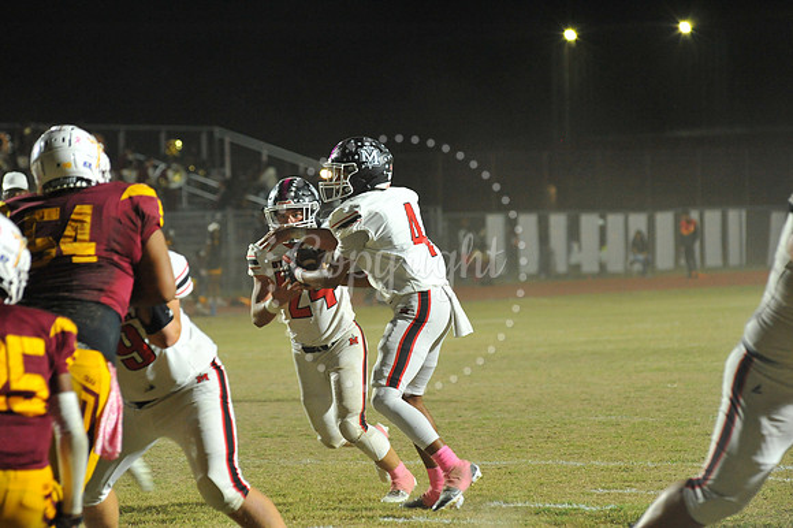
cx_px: 396
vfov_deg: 6.9
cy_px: 264
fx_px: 4403
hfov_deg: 10.3
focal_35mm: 200
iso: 4000
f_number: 5.6
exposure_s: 1/200
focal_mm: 200
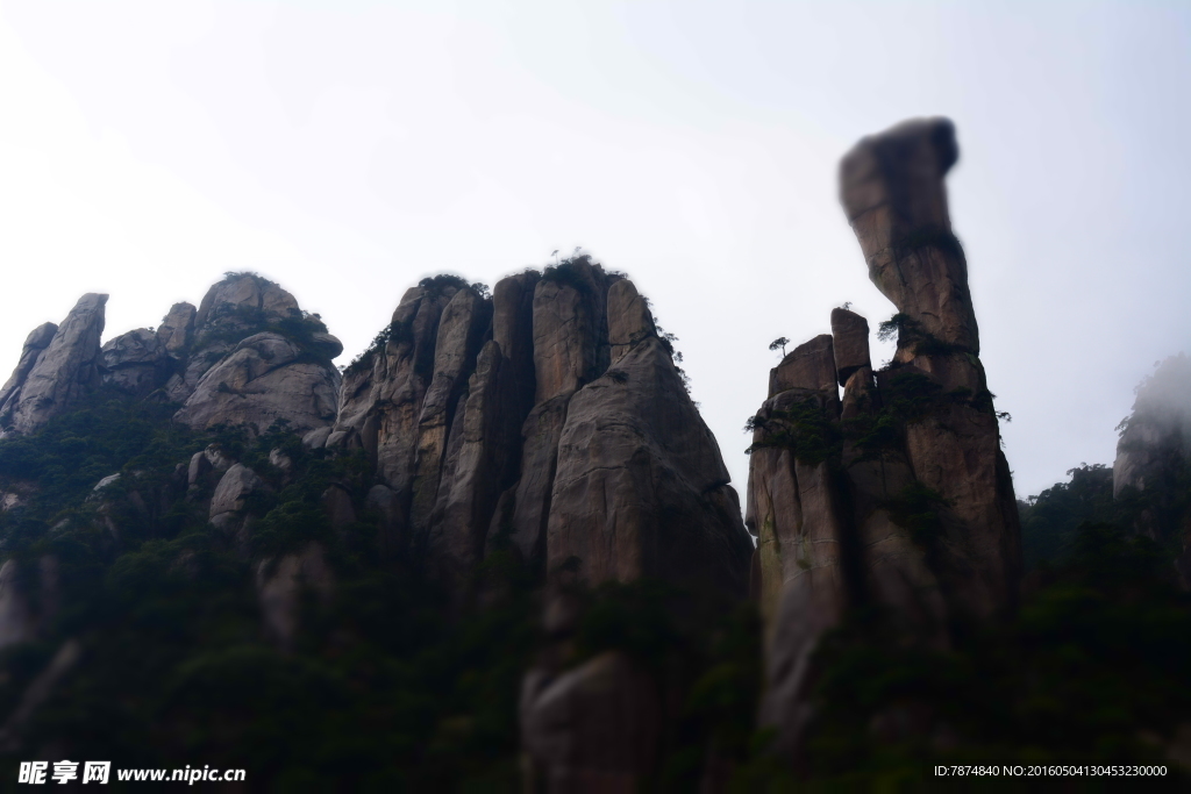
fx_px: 1489
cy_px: 397
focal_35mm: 45
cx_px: 596
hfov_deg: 43.6
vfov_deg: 29.9
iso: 200
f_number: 11
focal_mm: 30
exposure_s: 1/100
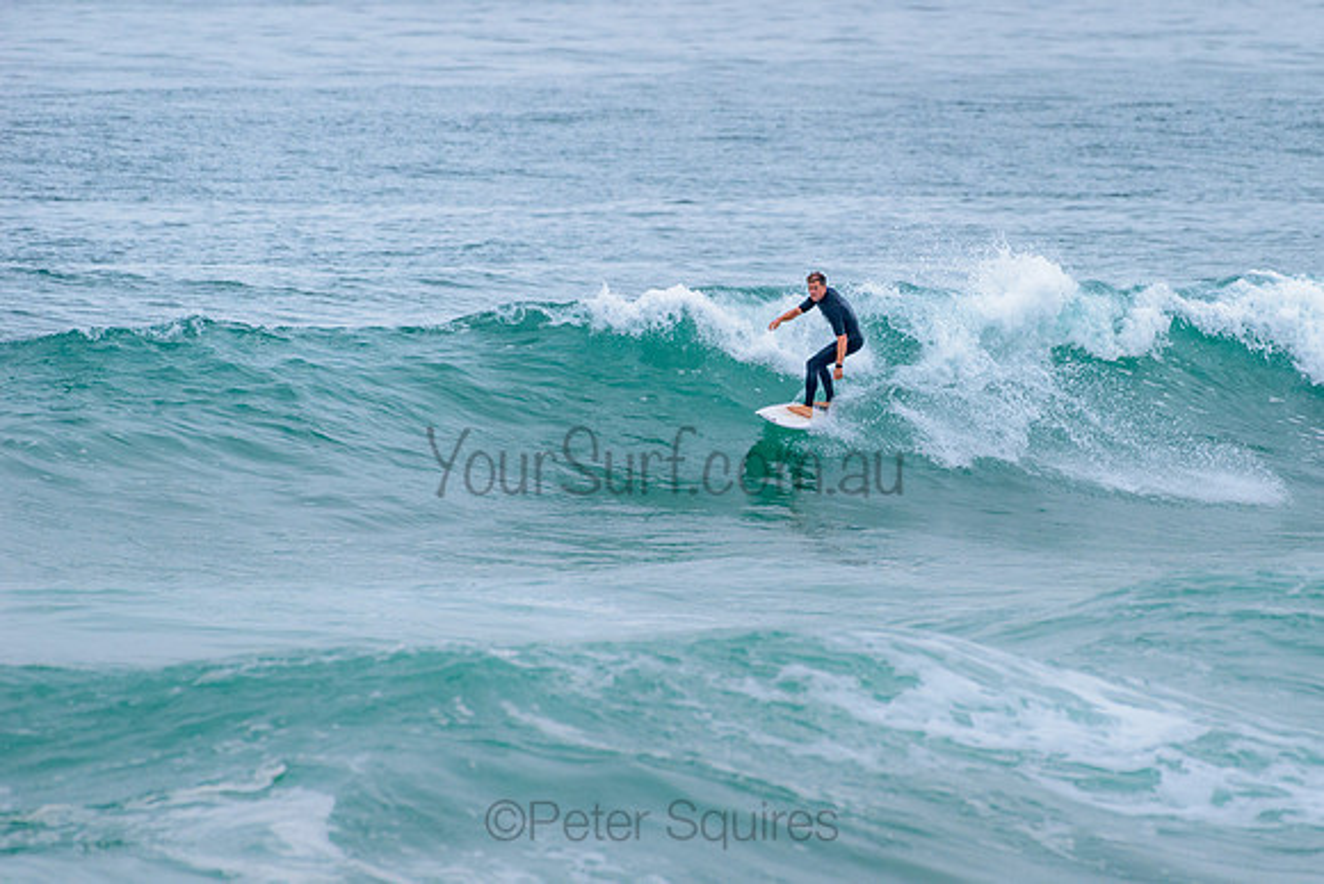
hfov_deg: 3.4
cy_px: 343
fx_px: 22510
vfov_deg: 2.2
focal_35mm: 612
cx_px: 810
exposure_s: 1/2000
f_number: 5.6
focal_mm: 500
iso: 1400
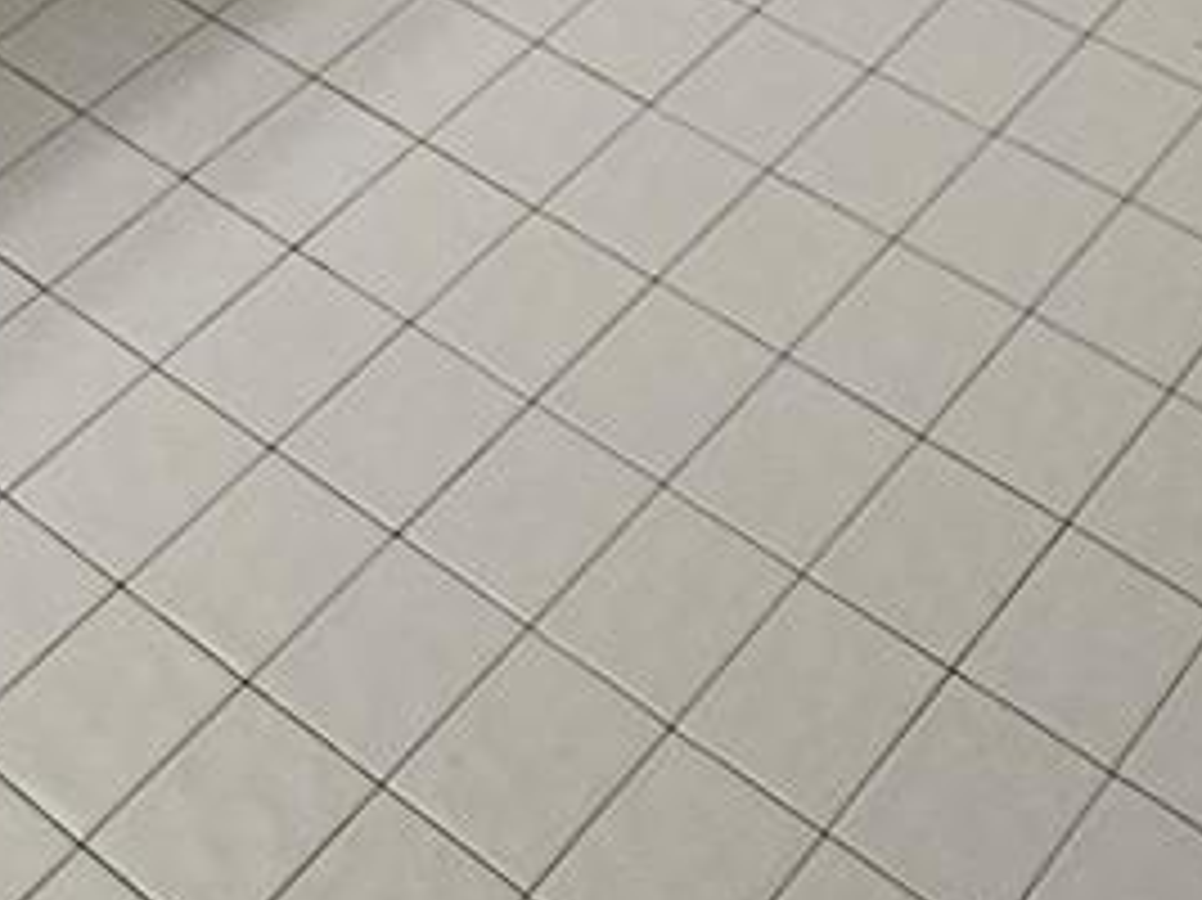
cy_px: -990
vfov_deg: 14.8
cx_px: 1157
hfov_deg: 24.1
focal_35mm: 78
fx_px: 2707
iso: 160
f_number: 2.2
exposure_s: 1/60
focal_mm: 1.7
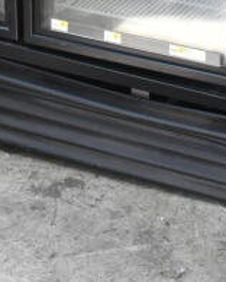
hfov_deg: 11.7
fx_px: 1104
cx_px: 162
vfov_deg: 12.9
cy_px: -269
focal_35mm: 132
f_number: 7.1
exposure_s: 1/200
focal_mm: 20
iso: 1600
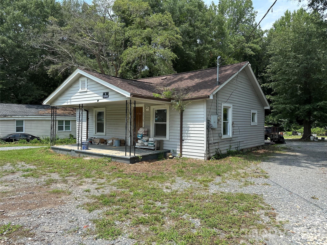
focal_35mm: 24
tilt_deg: -1.7
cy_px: 122
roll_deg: +0.0
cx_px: 164
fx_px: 227
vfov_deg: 56.8
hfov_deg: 71.6
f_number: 1.78
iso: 80
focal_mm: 6.86
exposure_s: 1/3155
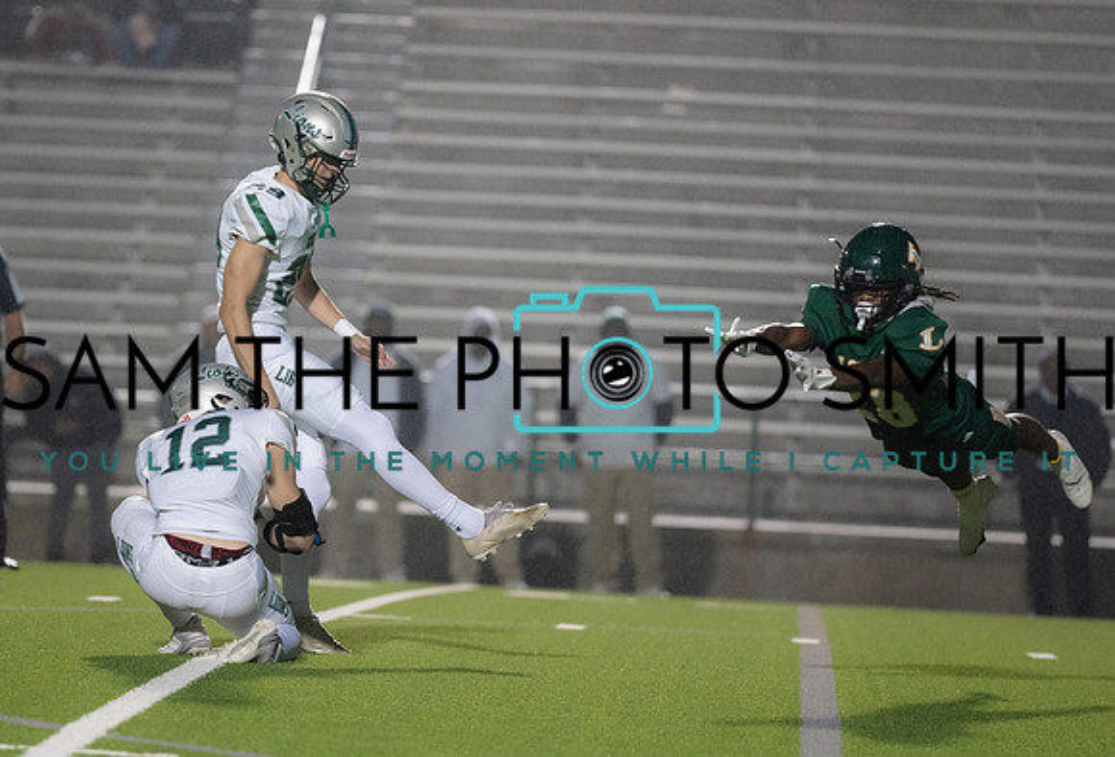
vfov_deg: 5.1
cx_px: 353
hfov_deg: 7.5
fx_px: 8487
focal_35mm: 272
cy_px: 345
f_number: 2.8
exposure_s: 1/1250
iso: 3200
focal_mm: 200
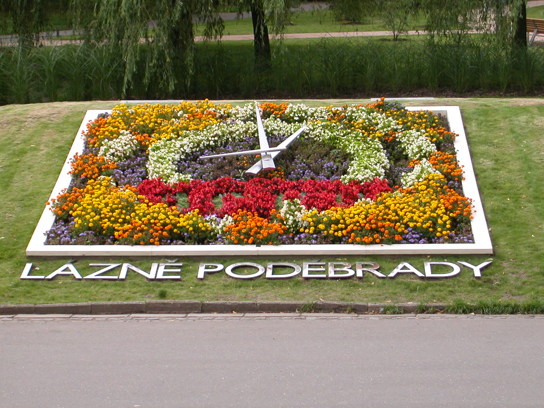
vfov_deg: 13.3
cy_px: 204
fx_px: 1744
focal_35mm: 111
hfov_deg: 17.7
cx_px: 272
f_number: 4.8
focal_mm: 16.8
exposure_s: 1/174
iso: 100
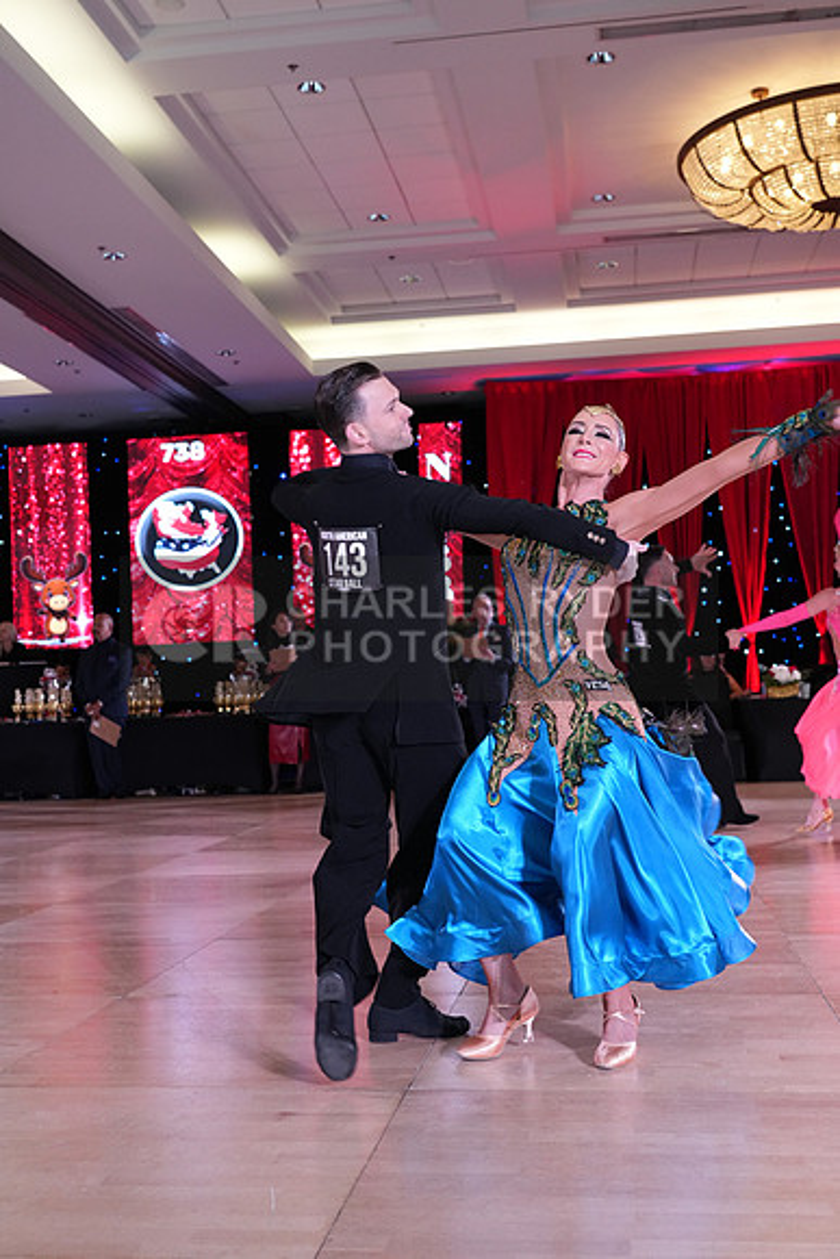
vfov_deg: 49.5
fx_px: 1364
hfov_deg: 34.2
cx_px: 420
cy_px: 630
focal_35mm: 39
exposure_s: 1/250
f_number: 5
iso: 2500
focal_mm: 39
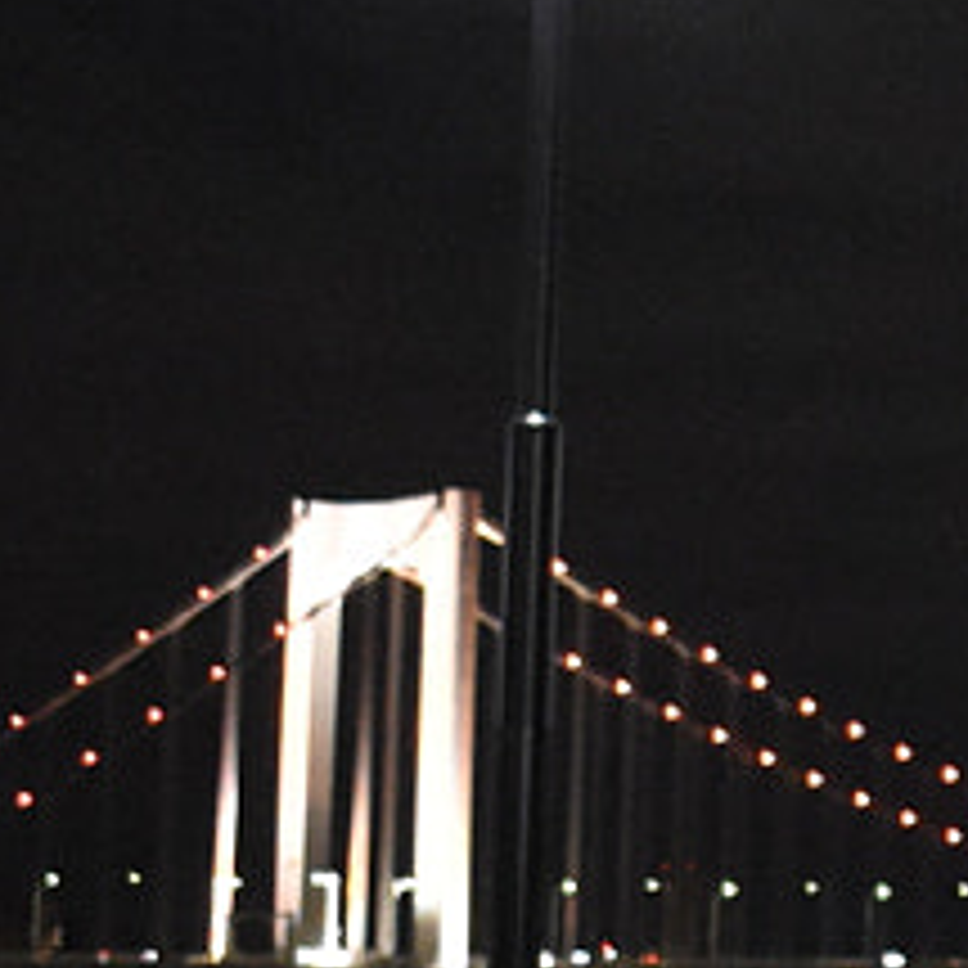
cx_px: 3048
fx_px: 8384
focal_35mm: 265
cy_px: 491
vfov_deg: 6.6
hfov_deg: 6.0
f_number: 4.2
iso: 3200
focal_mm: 28
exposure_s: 1/20
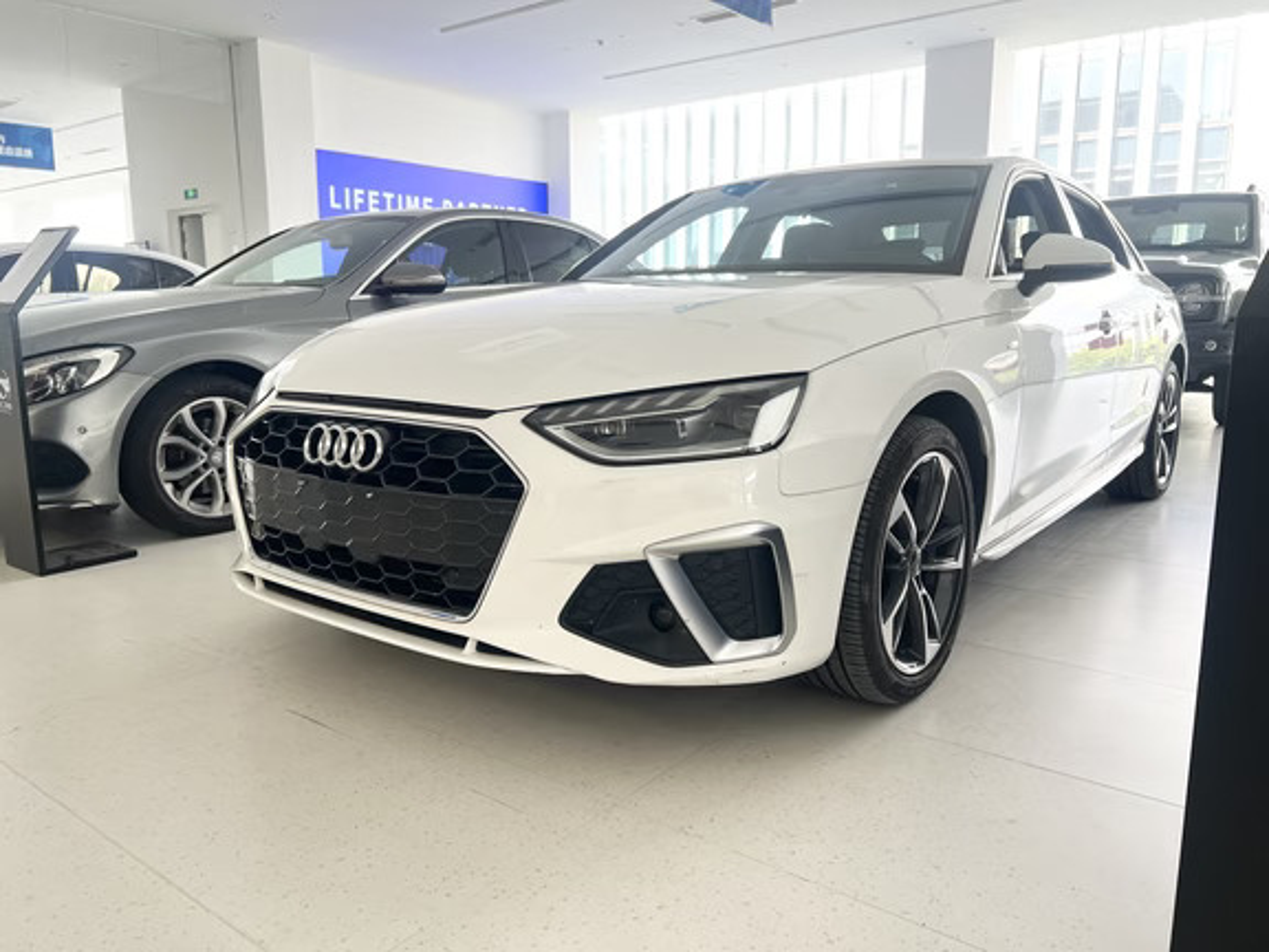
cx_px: 634
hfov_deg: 67.3
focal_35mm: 26
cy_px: 476
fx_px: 953
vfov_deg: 53.1
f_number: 1.5
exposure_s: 1/162
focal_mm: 5.7
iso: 64
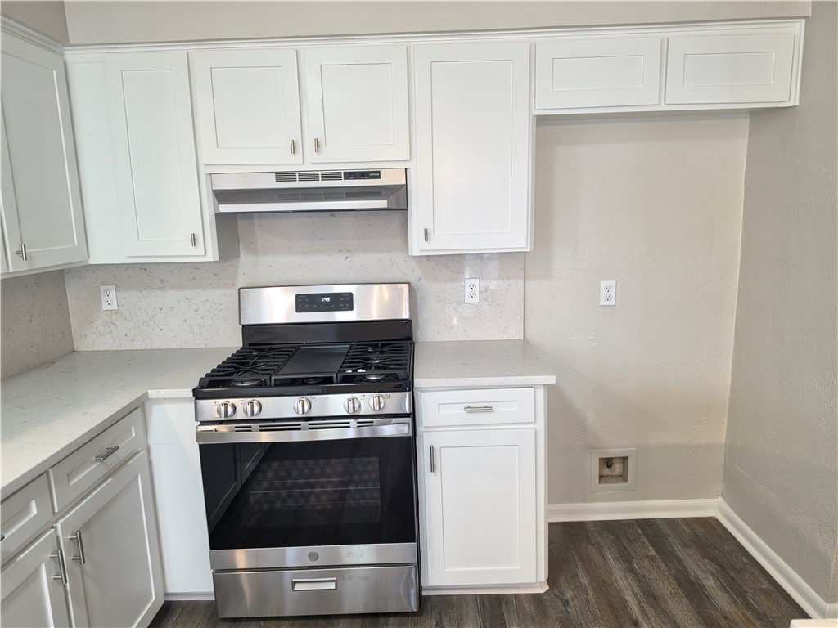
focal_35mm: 23
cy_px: 314
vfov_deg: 58.9
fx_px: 557
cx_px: 419
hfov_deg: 73.9
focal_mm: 6.5
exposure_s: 1/120
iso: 160
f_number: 1.4
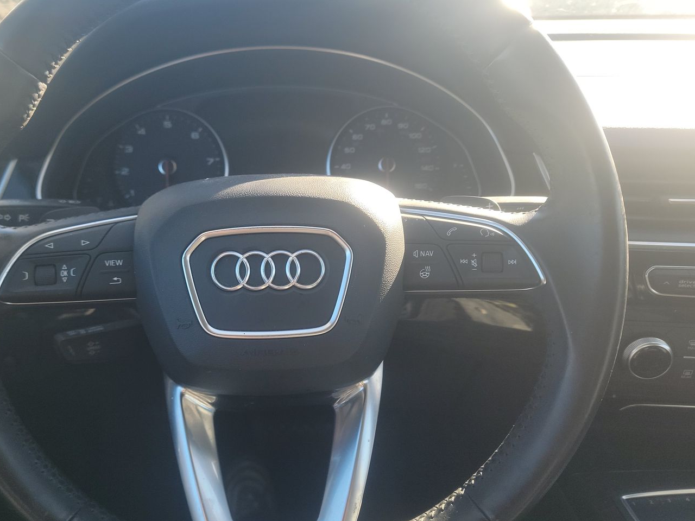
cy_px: 272
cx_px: 273
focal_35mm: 30
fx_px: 602
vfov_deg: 46.8
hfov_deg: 59.4
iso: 58
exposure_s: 1/119
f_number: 1.8
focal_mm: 6.7
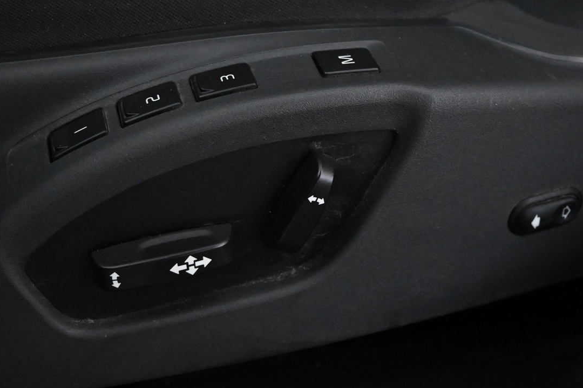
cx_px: 313
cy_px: 138
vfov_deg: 24.5
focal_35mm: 55
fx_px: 893
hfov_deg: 36.2
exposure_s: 1/40
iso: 8000
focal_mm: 24.5
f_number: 4.2
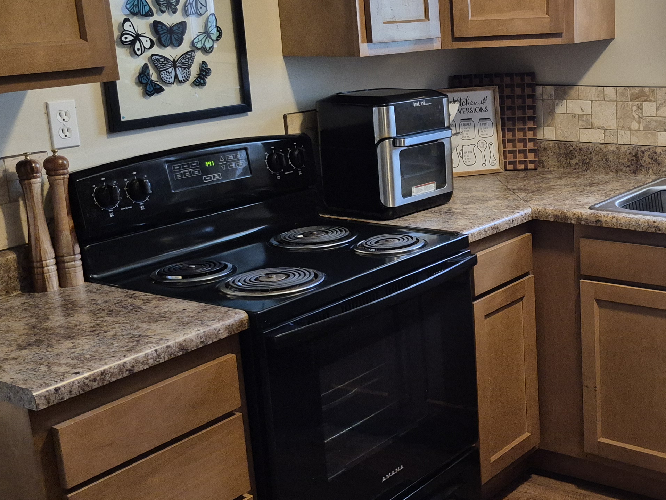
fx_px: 924
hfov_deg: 38.4
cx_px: 518
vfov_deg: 30.2
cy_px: 213
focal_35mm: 48
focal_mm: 5.4
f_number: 1.8
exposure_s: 1/120
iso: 640
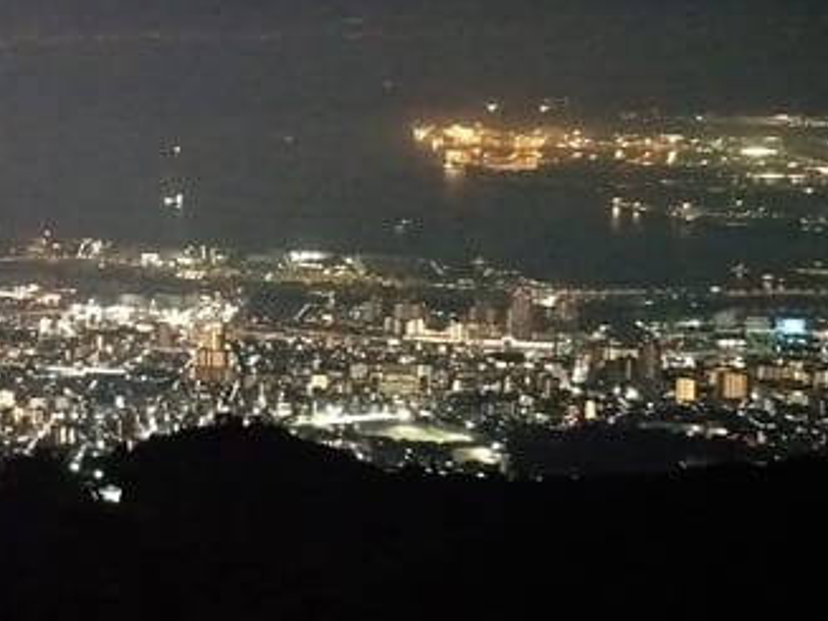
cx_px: -58
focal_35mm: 66
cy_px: 222
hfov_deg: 27.2
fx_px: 1578
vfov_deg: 22.2
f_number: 1.7
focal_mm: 4.1
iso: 3014
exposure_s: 1/14
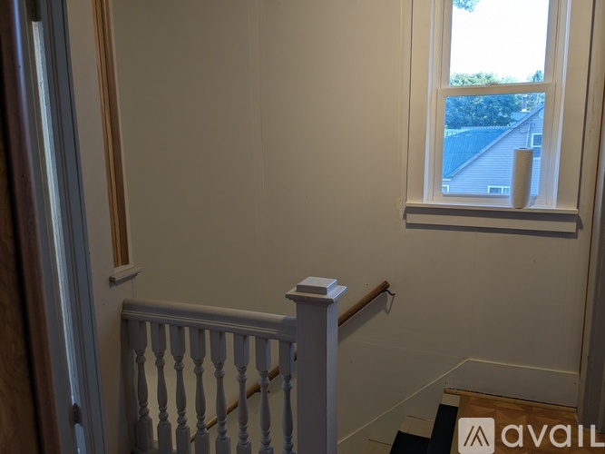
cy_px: 227
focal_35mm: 27
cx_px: 302
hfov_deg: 65.3
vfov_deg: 51.3
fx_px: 472
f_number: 1.73
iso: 57
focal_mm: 4.38
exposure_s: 1/120
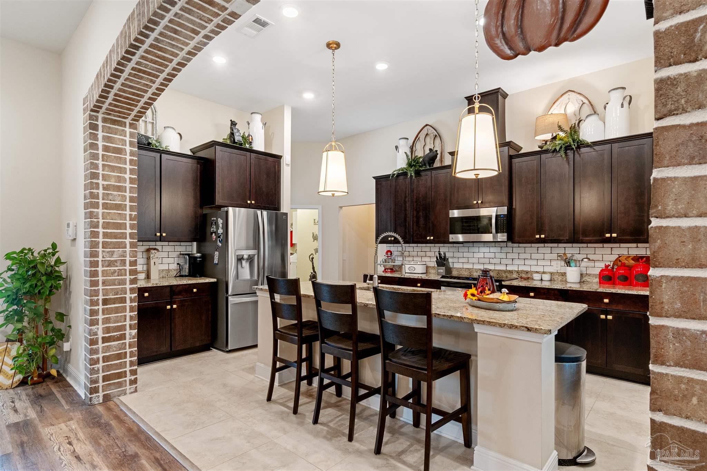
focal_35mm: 18
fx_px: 353
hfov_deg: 90.0
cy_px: 236
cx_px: 354
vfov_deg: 67.4
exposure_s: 1/3
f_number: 9
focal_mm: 12
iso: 400
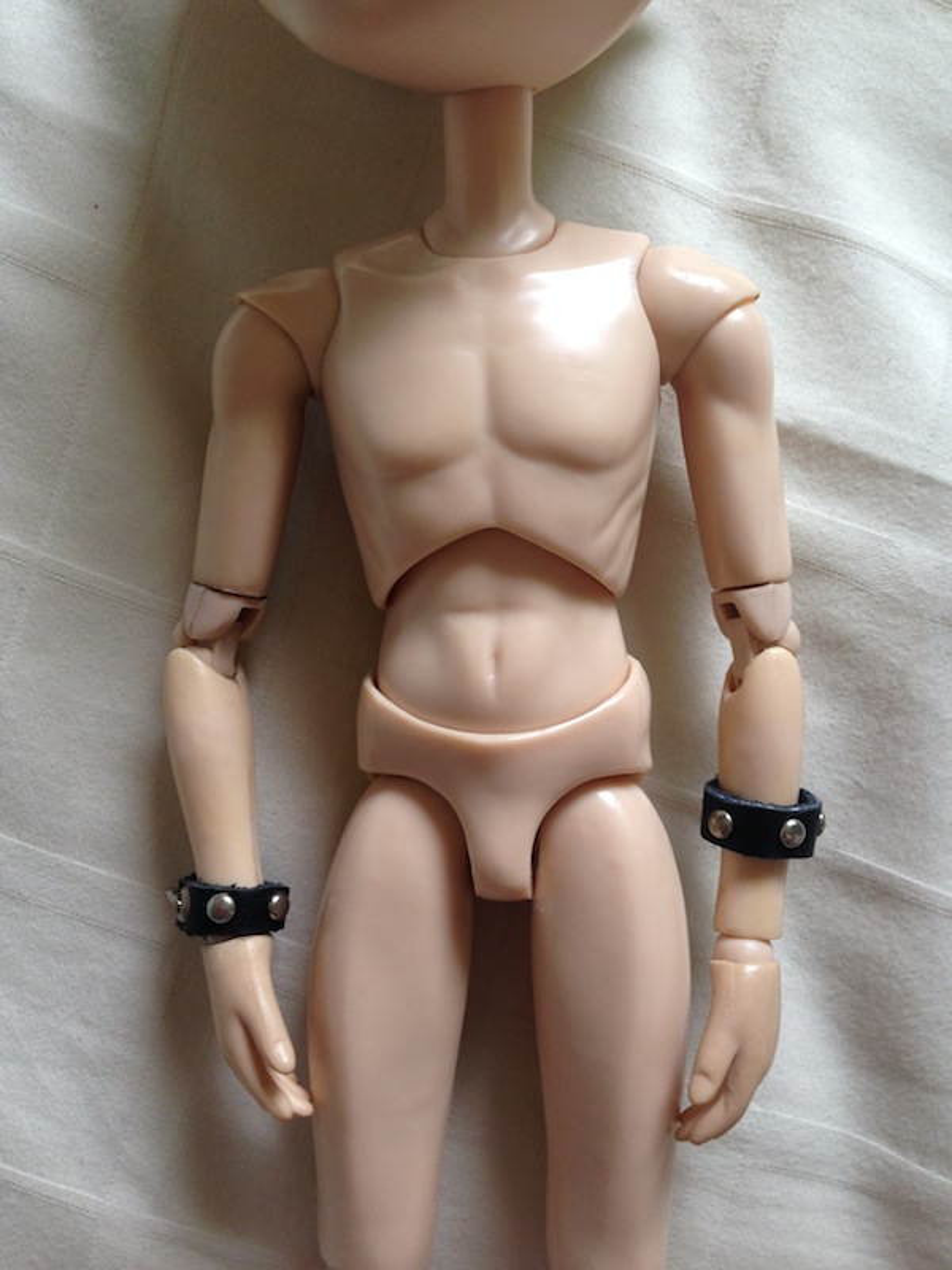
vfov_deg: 55.4
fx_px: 1210
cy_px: 635
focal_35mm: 33
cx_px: 476
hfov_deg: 42.9
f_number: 2.4
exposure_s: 1/40
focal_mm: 4.12
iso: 64
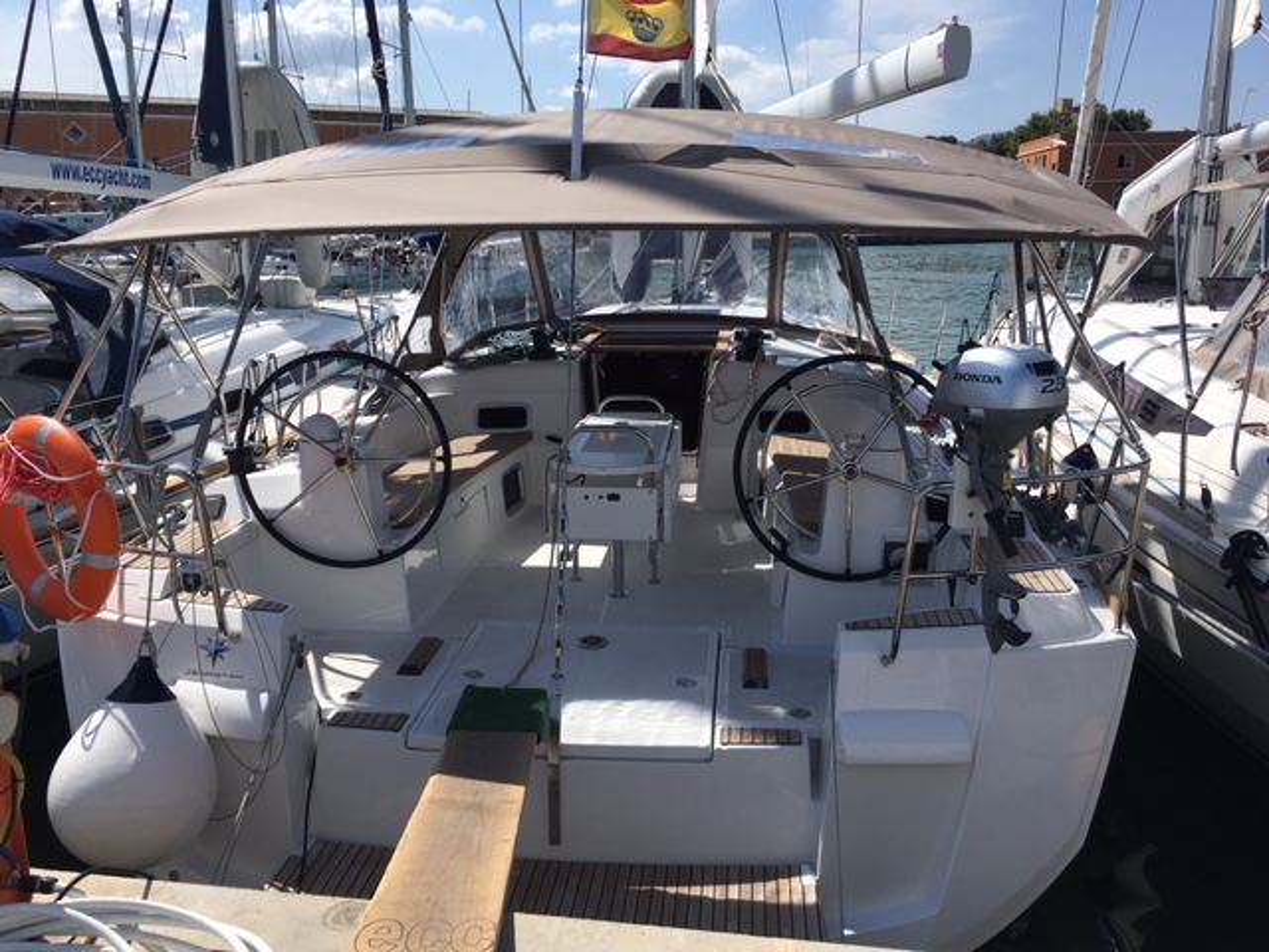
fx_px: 1063
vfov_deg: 48.2
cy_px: 476
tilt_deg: -14.7
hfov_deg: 61.7
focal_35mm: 29
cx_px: 634
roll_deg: +1.0
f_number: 2.2
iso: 25
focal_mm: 4.15
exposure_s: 1/2481
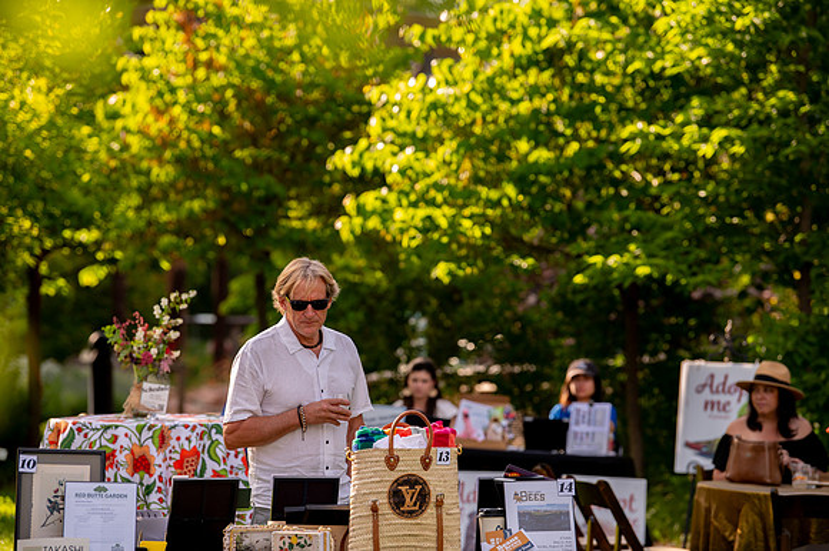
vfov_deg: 8.6
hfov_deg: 12.8
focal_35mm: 160
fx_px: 3682
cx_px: 414
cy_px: 276
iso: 200
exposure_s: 1/1000
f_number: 4
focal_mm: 160
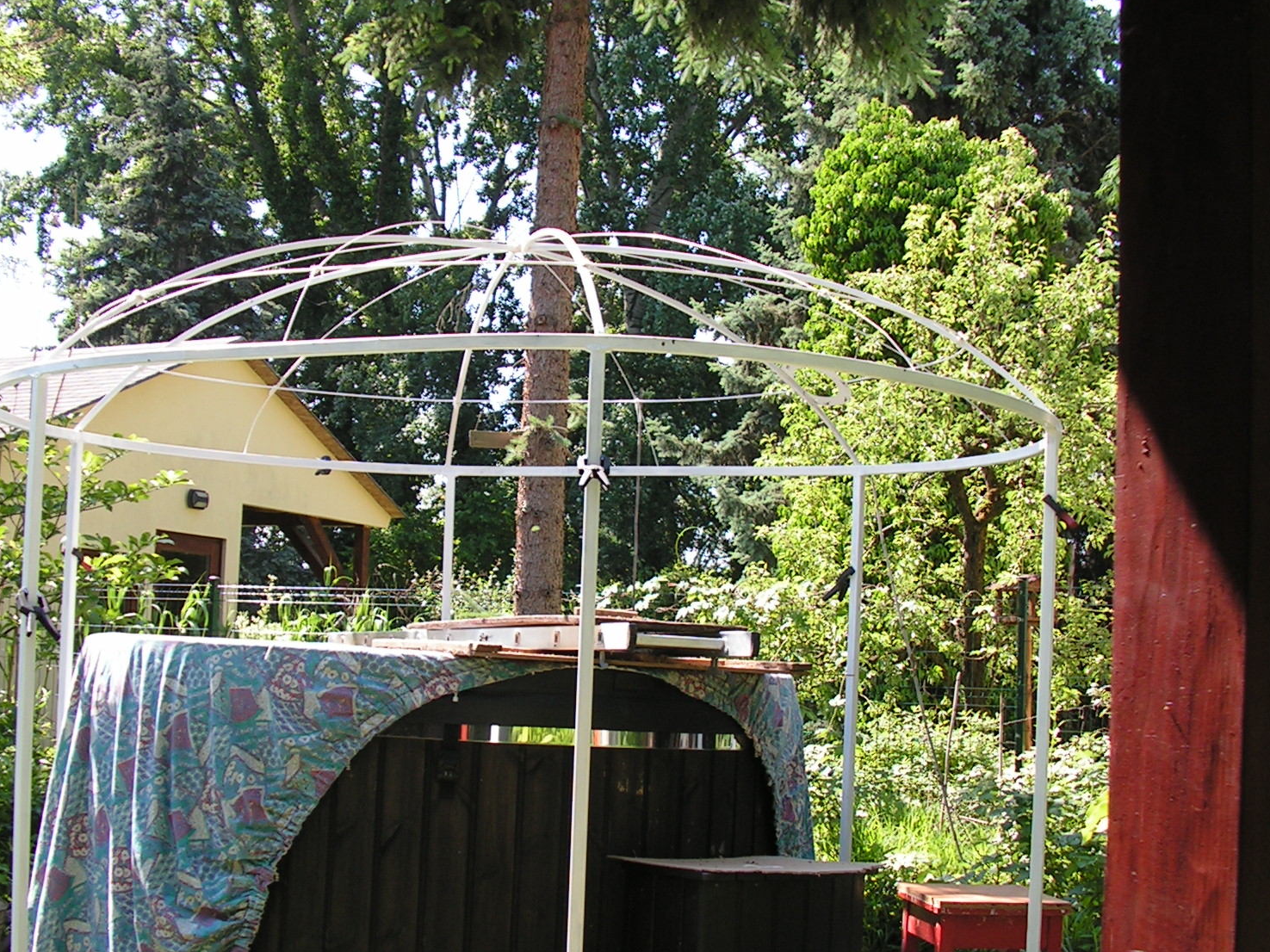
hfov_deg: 38.2
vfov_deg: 29.0
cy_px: 567
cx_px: 615
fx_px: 1834
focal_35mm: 50
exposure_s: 1/200
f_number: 3.2
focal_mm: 6
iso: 64
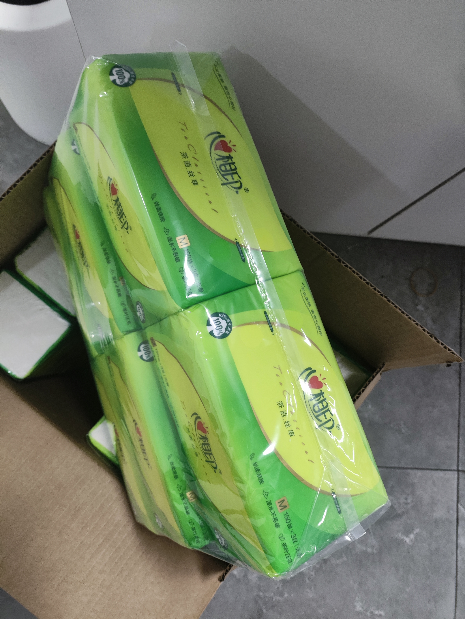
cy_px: 310
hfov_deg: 54.9
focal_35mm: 25
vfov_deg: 69.4
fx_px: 447
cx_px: 232
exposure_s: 1/33.3
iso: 582
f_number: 1.79
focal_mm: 4.71
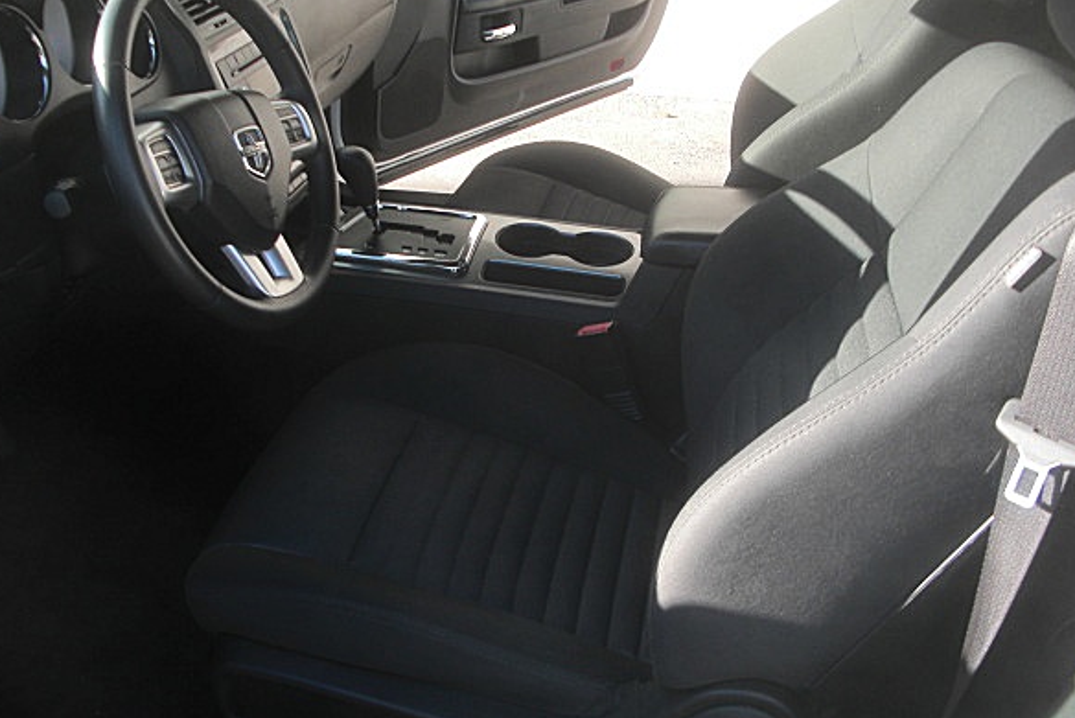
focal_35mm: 41
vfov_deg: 32.6
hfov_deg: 47.4
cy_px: 322
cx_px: 532
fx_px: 1225
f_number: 2.8
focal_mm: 6.3
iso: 50
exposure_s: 1/100
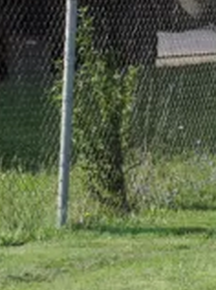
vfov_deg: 7.7
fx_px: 2119
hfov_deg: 5.8
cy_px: -110
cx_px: 14
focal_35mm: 254
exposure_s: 1/500
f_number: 3.7
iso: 100
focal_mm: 10.7
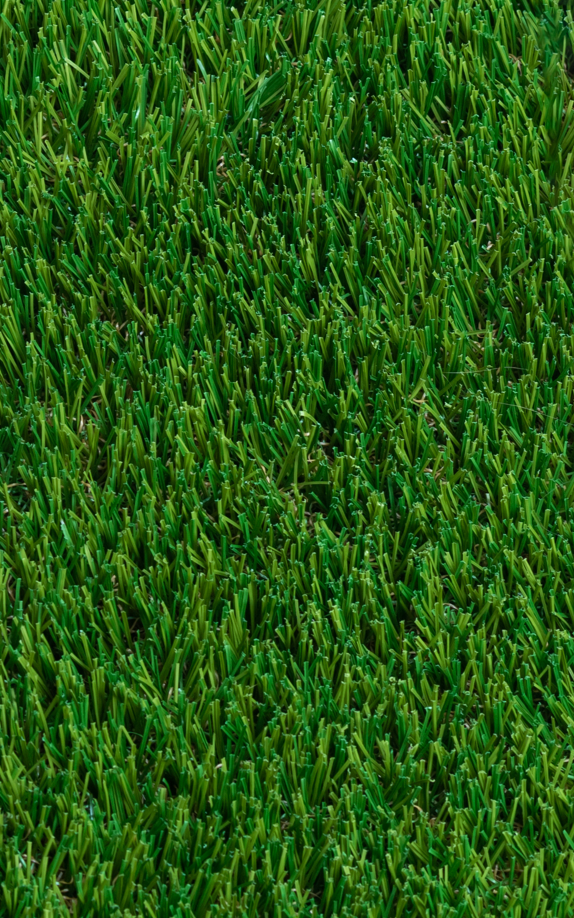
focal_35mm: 240
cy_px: 175
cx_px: -319
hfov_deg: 5.4
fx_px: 6008
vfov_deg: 8.7
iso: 125
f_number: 7.1
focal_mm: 85
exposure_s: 1/160
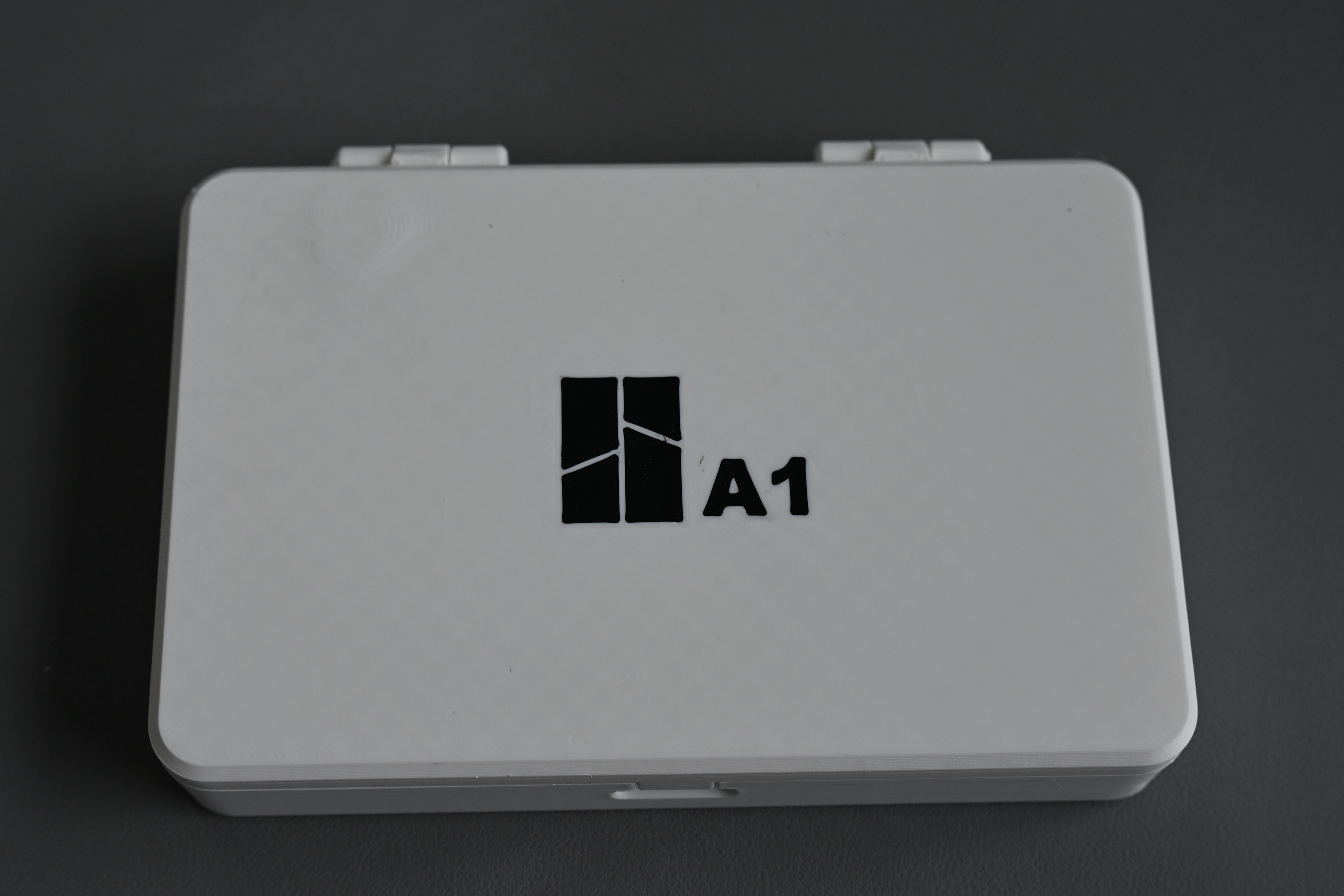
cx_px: 672
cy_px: 448
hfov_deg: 36.2
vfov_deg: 24.6
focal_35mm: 55
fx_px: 2053
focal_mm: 37
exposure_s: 1/250
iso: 200
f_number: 4.5
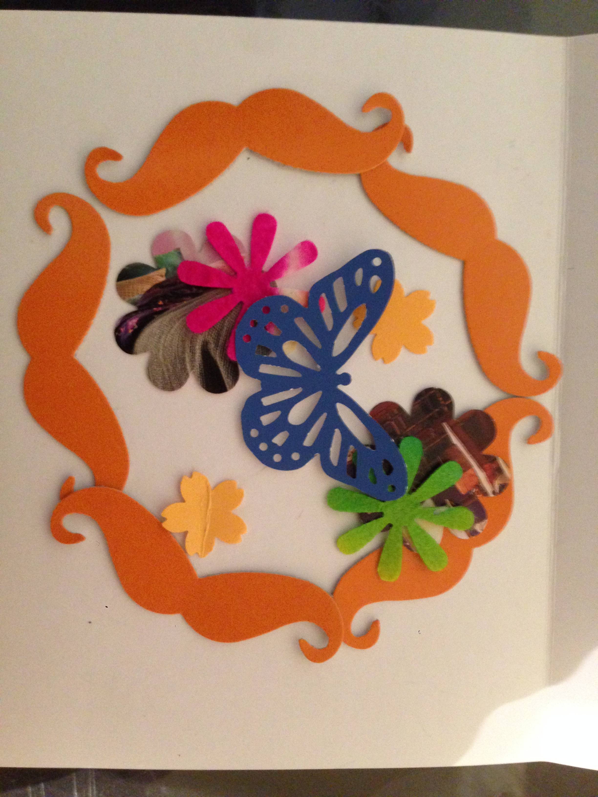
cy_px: 398
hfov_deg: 42.9
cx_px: 299
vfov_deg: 55.4
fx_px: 760
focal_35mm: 33
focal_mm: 4.12
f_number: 2.4
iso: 500
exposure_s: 1/15
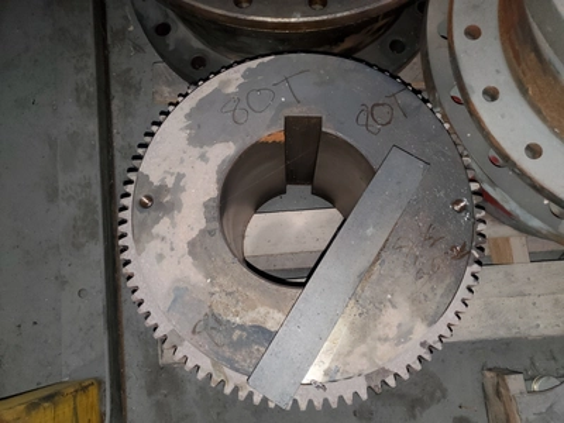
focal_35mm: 26
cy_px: 212
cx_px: 282
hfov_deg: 67.3
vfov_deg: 53.1
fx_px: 424
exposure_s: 1/41
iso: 100
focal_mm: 4.3
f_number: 1.5
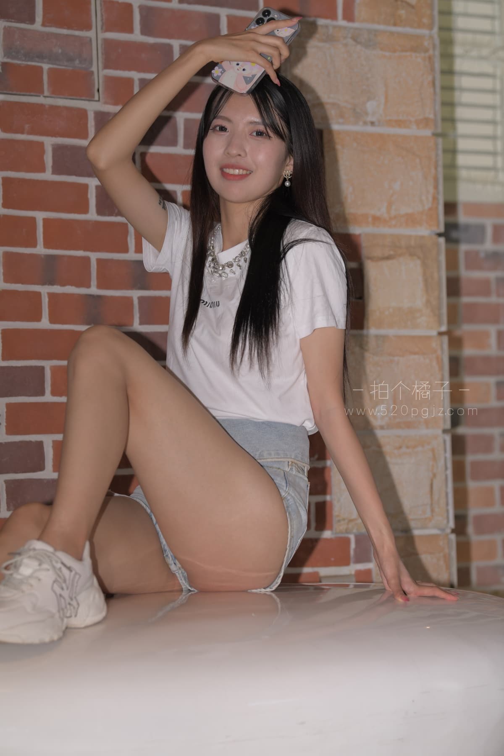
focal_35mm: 105
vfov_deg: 19.5
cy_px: 378
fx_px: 2205
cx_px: 252
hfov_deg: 13.0
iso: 320
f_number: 4
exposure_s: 1/200
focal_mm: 105
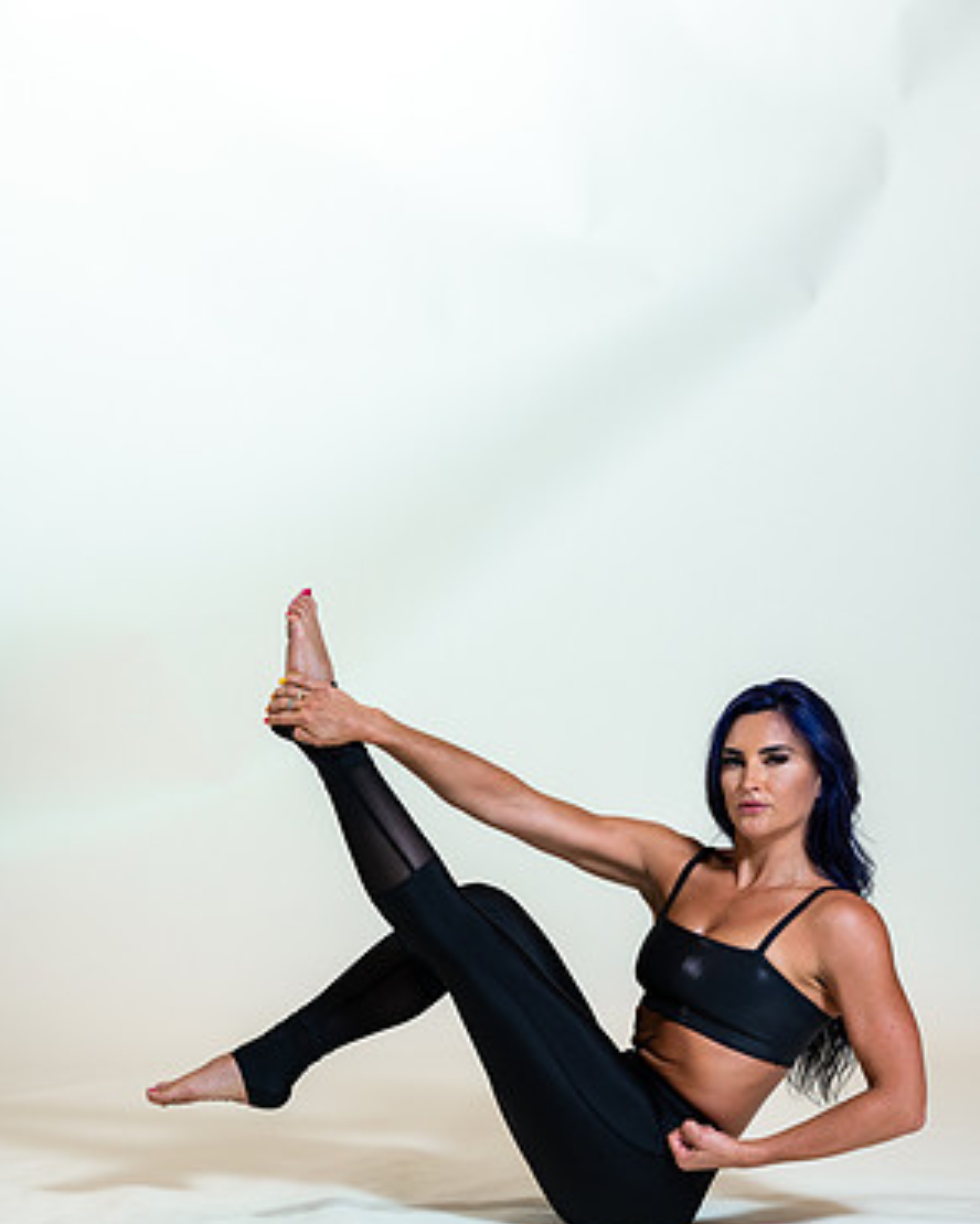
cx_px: 487
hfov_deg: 15.9
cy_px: 718
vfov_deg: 19.7
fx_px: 3517
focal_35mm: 97
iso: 320
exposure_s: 1/160
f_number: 4
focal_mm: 85
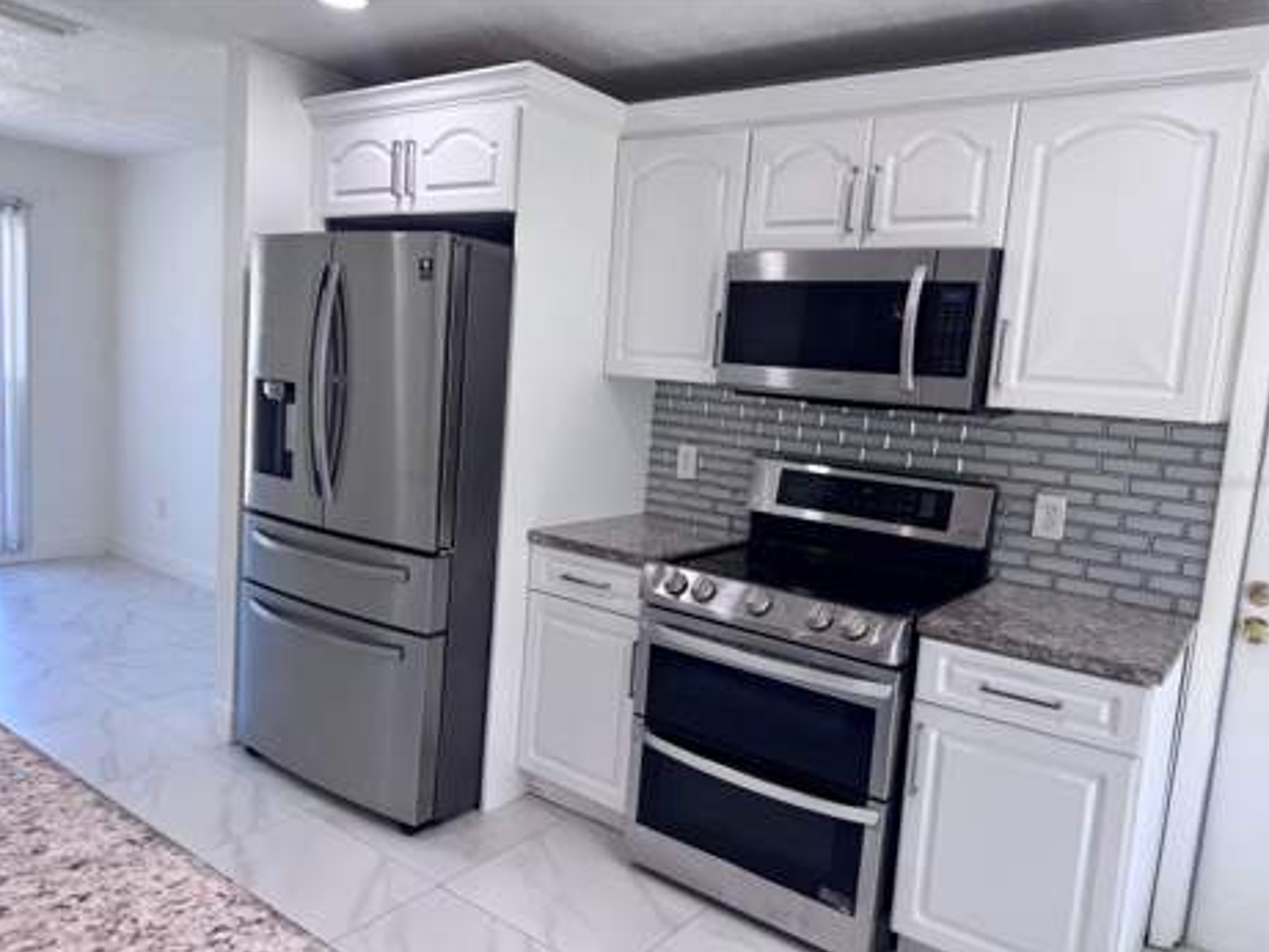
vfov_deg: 54.9
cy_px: 482
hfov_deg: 69.4
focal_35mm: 25
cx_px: 633
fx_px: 917
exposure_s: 1/120
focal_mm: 6.76
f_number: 1.78
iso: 100
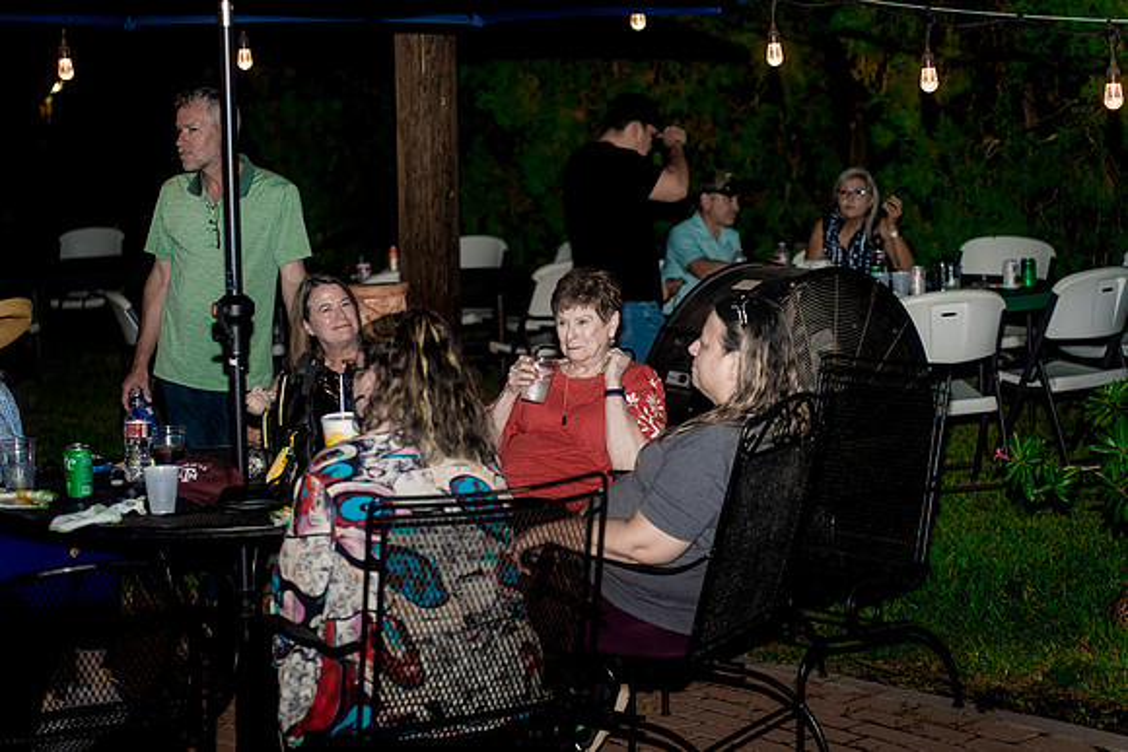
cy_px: 376
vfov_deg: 18.2
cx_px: 564
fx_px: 2350
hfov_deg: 27.0
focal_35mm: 75
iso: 2000
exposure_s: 1/200
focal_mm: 75
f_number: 3.2
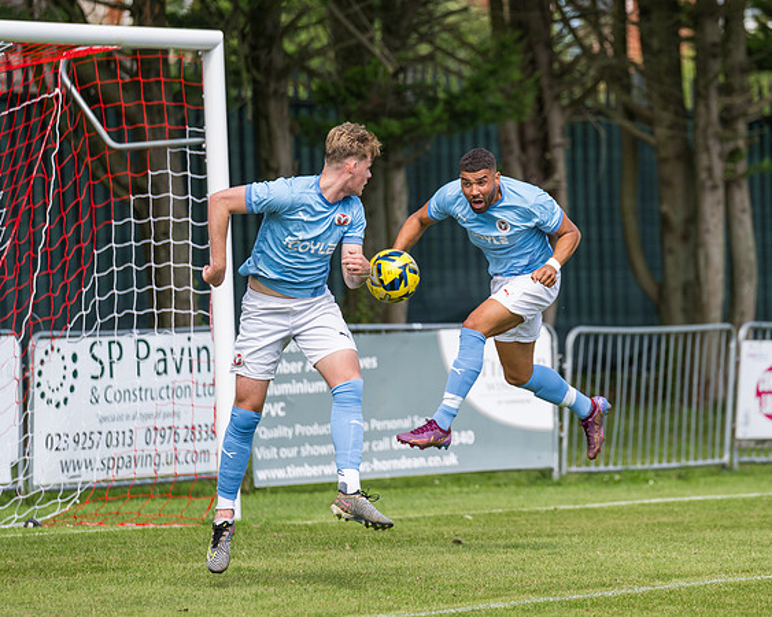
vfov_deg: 4.2
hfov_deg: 5.2
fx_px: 8479
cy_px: 226
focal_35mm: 371
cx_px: 499
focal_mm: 200
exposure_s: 1/1250
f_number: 2.8
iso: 125
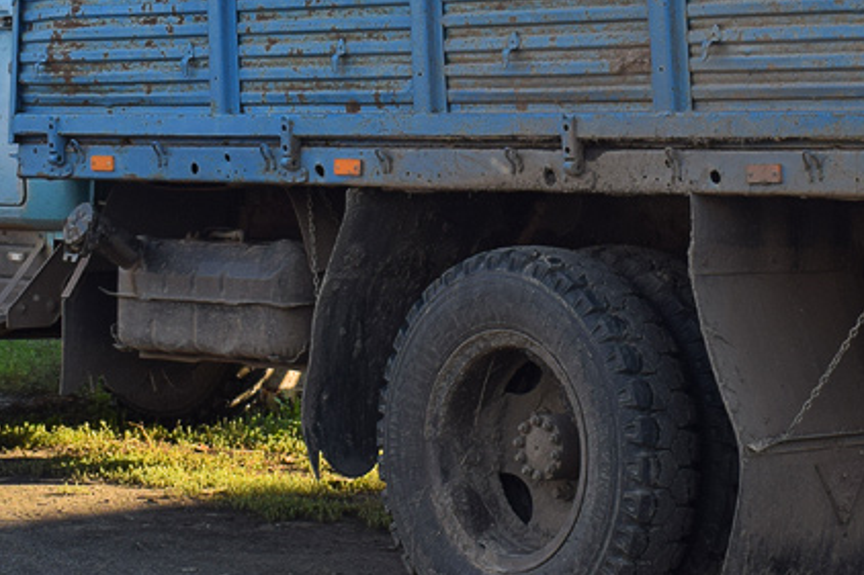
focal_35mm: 111
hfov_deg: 18.4
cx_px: 524
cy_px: -57
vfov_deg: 12.1
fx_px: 2663
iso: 200
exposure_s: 1/160
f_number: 6.3
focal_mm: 26
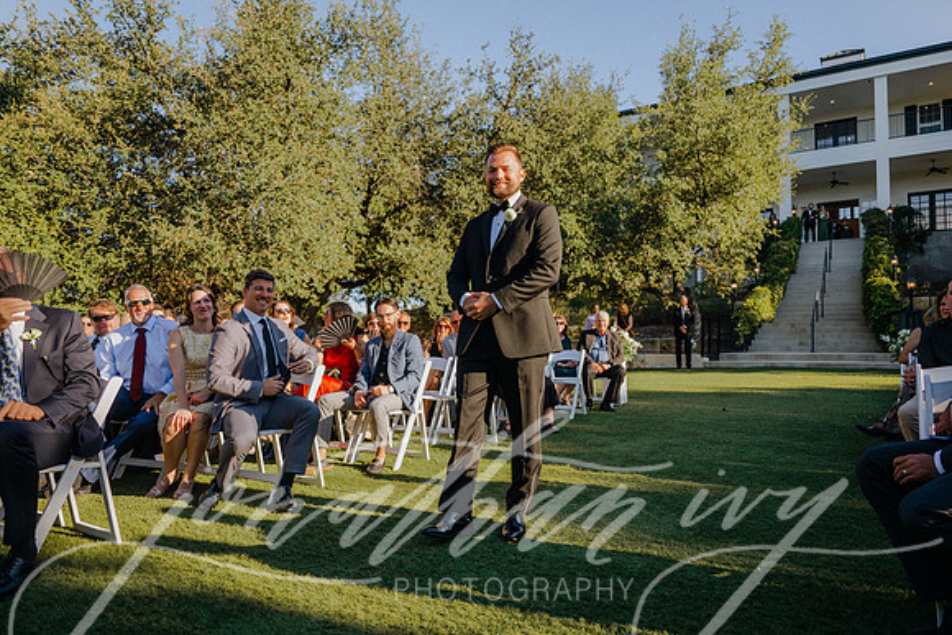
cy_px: 318
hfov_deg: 73.7
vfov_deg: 53.2
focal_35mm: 24
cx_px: 476
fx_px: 635
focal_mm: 24
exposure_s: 1/1600
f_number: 2.8
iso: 200
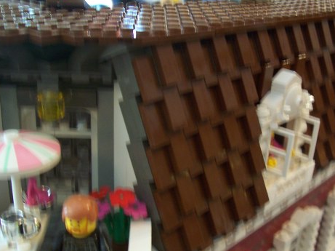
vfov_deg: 29.6
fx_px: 474
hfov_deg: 38.8
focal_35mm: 49
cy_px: 148
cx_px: 193
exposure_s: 1/8
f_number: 2.8
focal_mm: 5.6
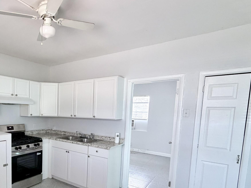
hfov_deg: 66.9
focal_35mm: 24
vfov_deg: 55.5
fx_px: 174
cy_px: 127
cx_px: 61
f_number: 2.2
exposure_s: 1/121
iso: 250
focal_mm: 2.22
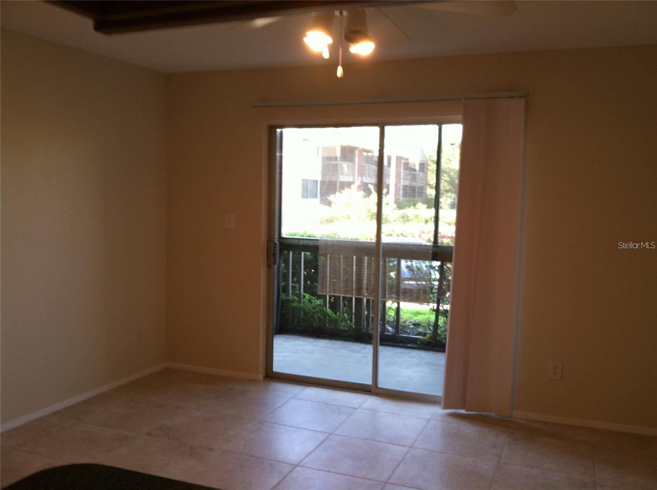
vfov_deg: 40.6
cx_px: 328
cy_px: 245
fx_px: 663
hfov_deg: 52.7
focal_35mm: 35
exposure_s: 1/15
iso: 100
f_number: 2.8
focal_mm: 3.85
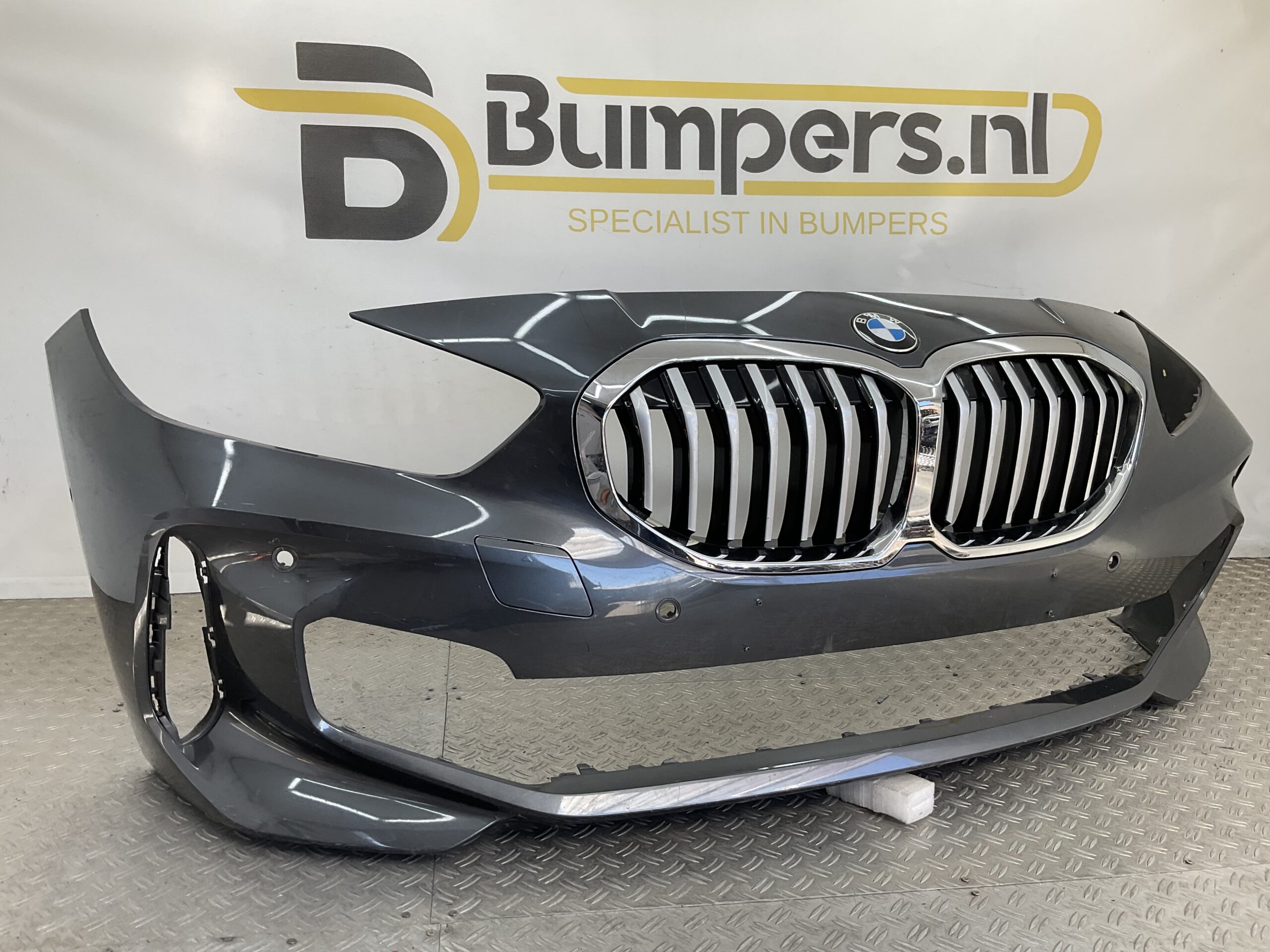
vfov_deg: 48.2
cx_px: 635
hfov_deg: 61.7
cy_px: 476
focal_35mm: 29
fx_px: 1064
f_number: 1.8
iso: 16
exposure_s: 1/156
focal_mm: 3
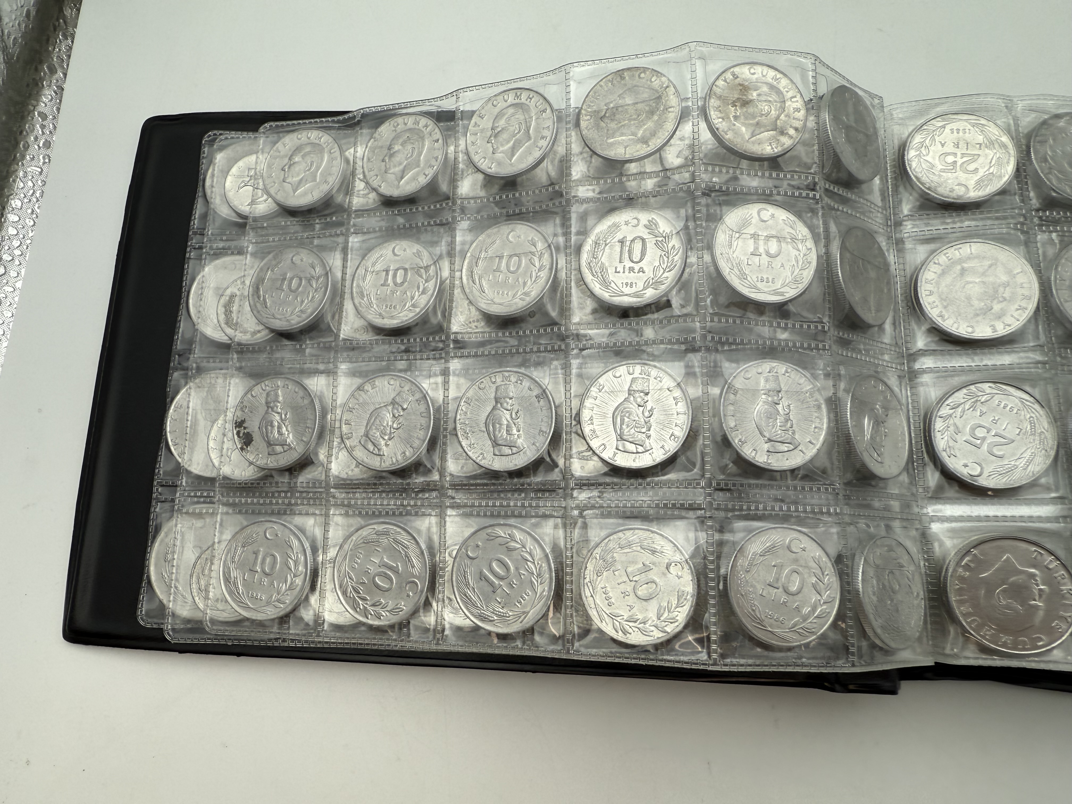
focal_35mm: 24
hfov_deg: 71.6
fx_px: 743
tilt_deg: -77.0
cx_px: 536
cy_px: 402
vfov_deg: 56.8
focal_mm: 2.22
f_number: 2.2
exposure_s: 1/250
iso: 40
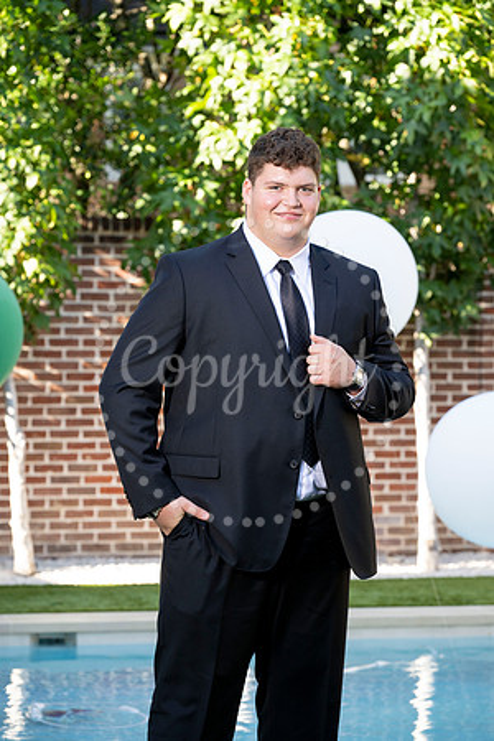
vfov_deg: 18.6
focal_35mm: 110
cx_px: 247
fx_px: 2264
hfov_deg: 12.5
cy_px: 370
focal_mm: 110
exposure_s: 1/200
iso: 400
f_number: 5.6
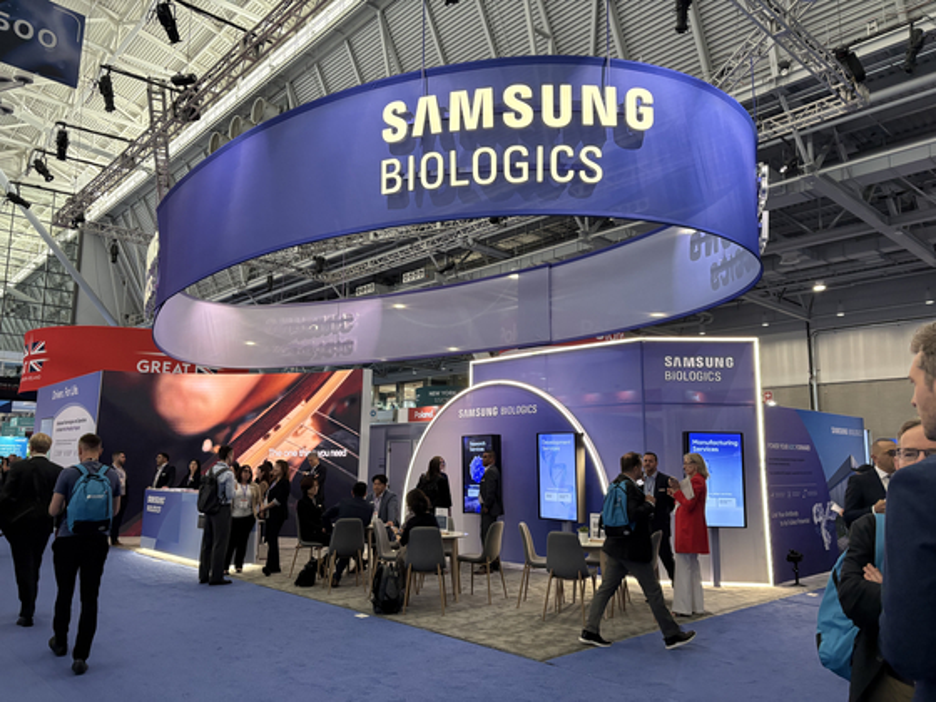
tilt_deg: +8.1
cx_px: 468
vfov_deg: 53.1
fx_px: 703
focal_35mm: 26
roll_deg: -0.4
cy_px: 351
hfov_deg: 67.3
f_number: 1.6
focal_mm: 5.96
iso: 200
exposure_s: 1/120
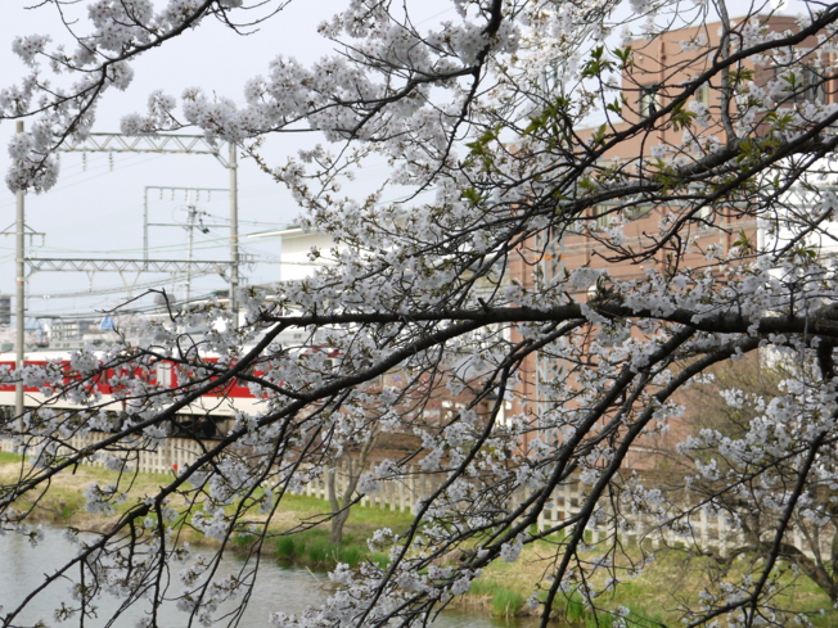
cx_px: 334
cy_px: 256
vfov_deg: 14.4
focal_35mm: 103
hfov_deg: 19.1
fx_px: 2493
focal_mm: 42
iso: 100
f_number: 6.3
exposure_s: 1/200
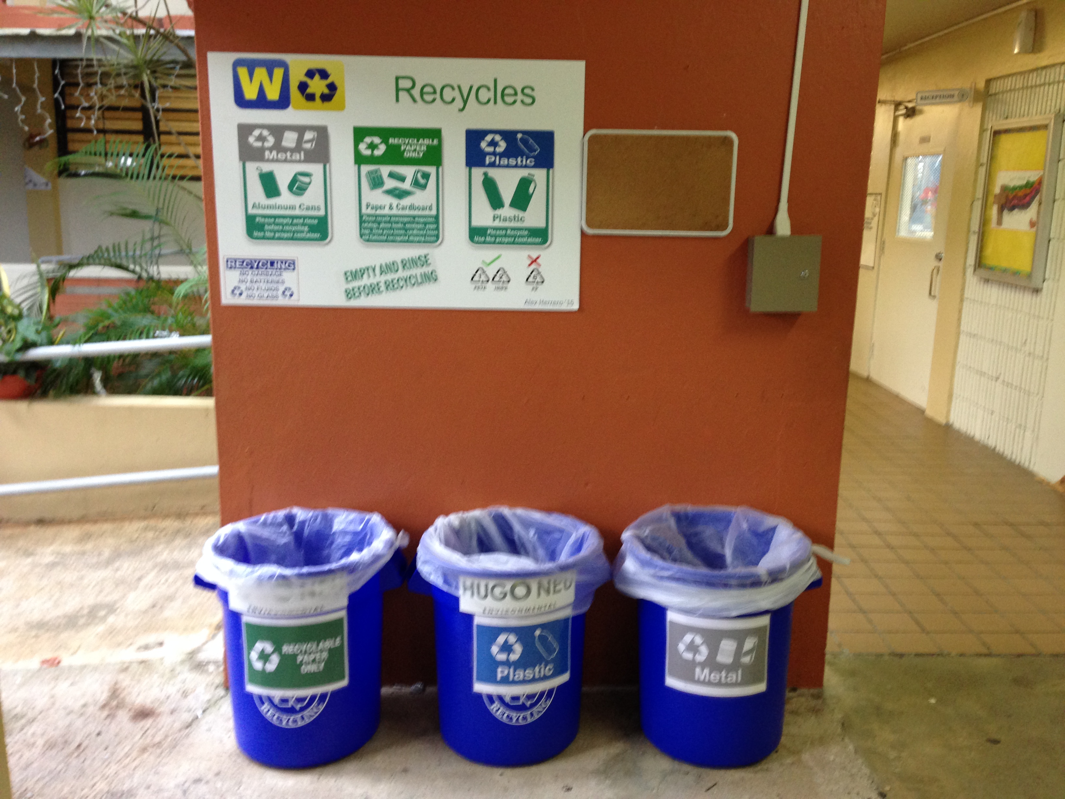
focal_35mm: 33
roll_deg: -0.1
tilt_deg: -11.0
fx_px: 1015
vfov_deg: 42.9
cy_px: 400
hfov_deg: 55.4
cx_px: 532
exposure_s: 1/20
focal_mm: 4.12
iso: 160
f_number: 2.4
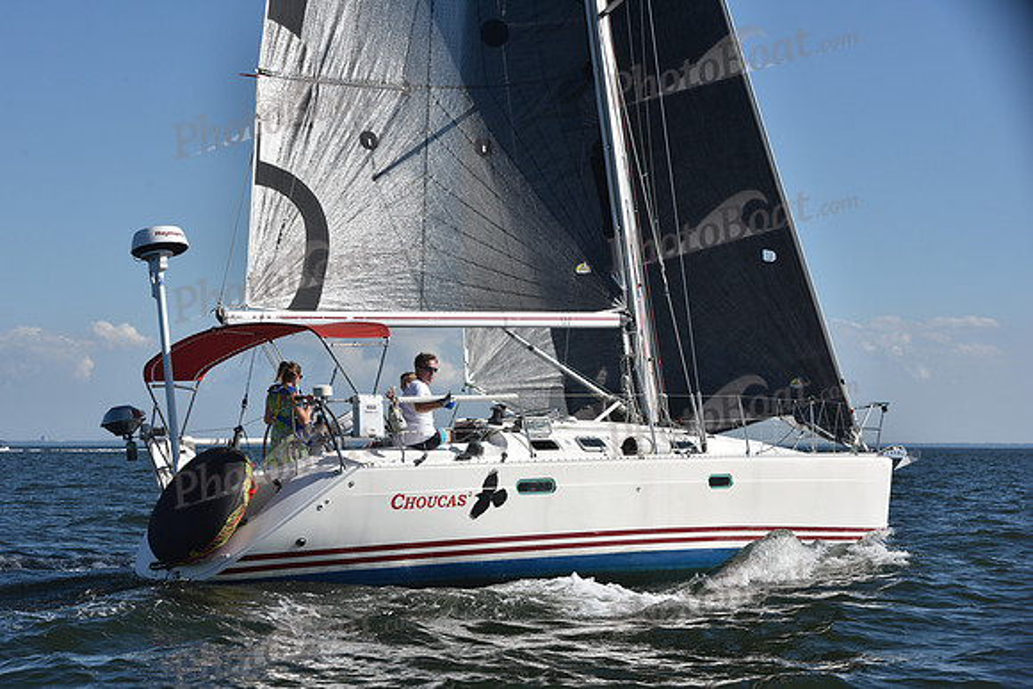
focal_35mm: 92
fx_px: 2640
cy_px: 344
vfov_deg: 14.9
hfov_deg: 22.1
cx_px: 516
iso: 320
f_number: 11
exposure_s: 1/1250
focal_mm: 92
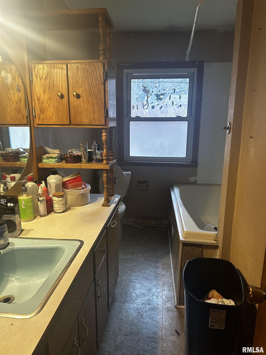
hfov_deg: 56.8
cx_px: 133
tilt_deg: -12.7
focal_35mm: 24
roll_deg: -1.1
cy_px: 178
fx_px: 246
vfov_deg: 71.6
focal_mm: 6.86
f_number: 1.78
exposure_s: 1/60
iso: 320
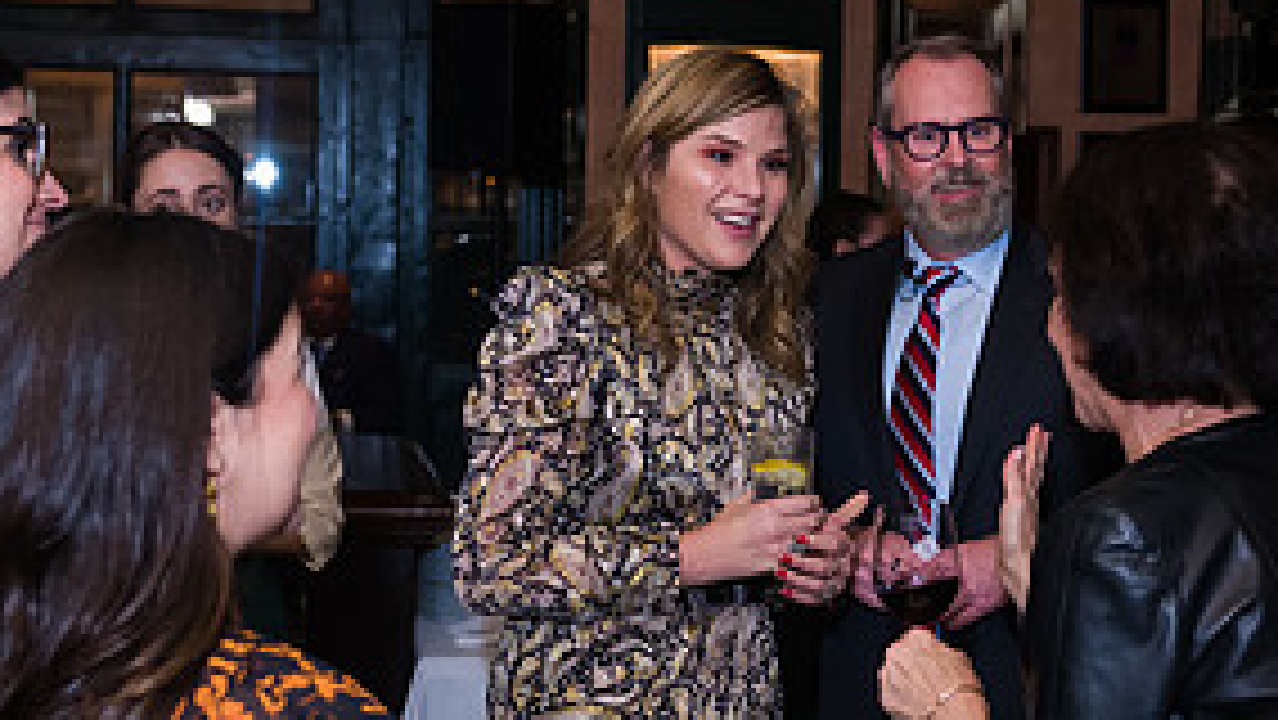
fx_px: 2102
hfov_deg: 33.8
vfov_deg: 19.4
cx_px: 724
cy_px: 268
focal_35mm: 62
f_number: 3.2
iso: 1600
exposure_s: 1/125
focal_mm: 29
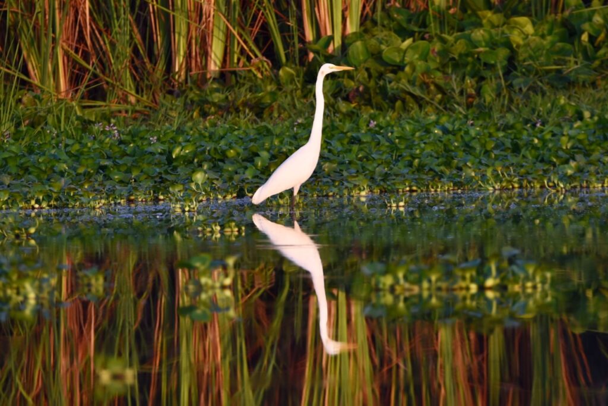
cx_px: 304
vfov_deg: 3.4
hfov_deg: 5.2
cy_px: 203
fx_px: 6756
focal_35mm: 400
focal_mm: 400
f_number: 8
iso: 800
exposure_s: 1/1000
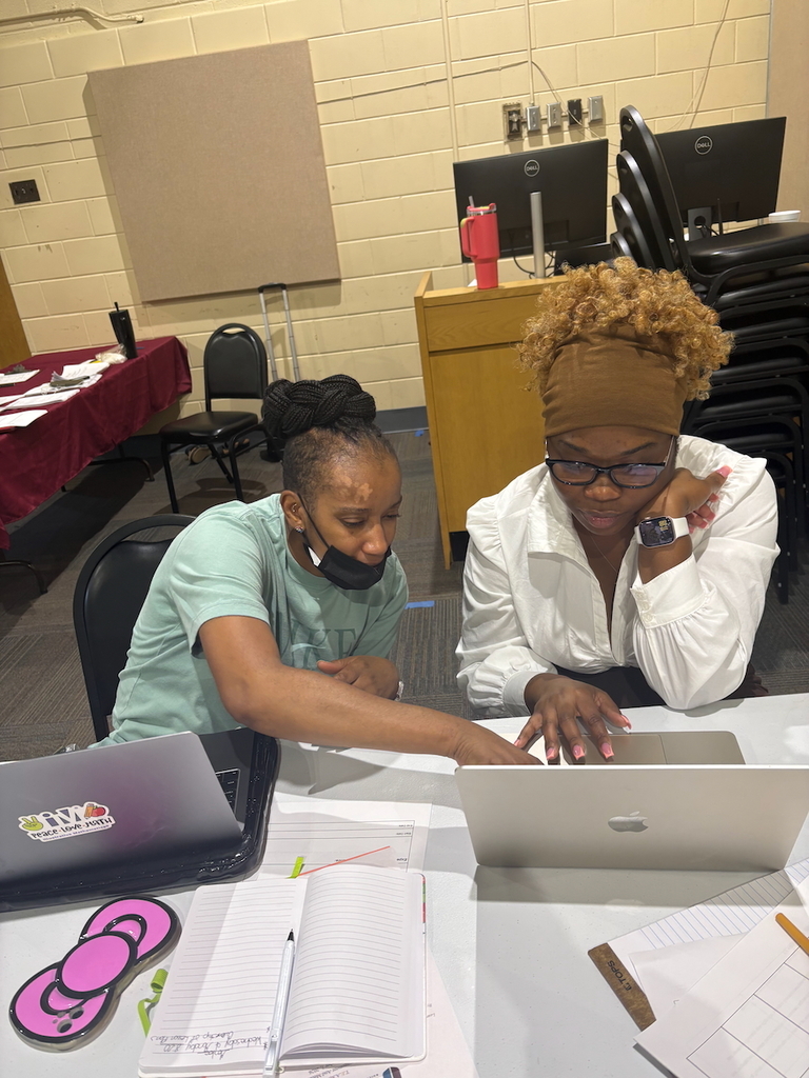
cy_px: 539
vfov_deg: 67.3
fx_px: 810
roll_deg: +7.3
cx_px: 404
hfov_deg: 53.1
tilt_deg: -22.9
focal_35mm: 26
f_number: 1.6
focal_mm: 5.96
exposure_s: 1/60
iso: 100
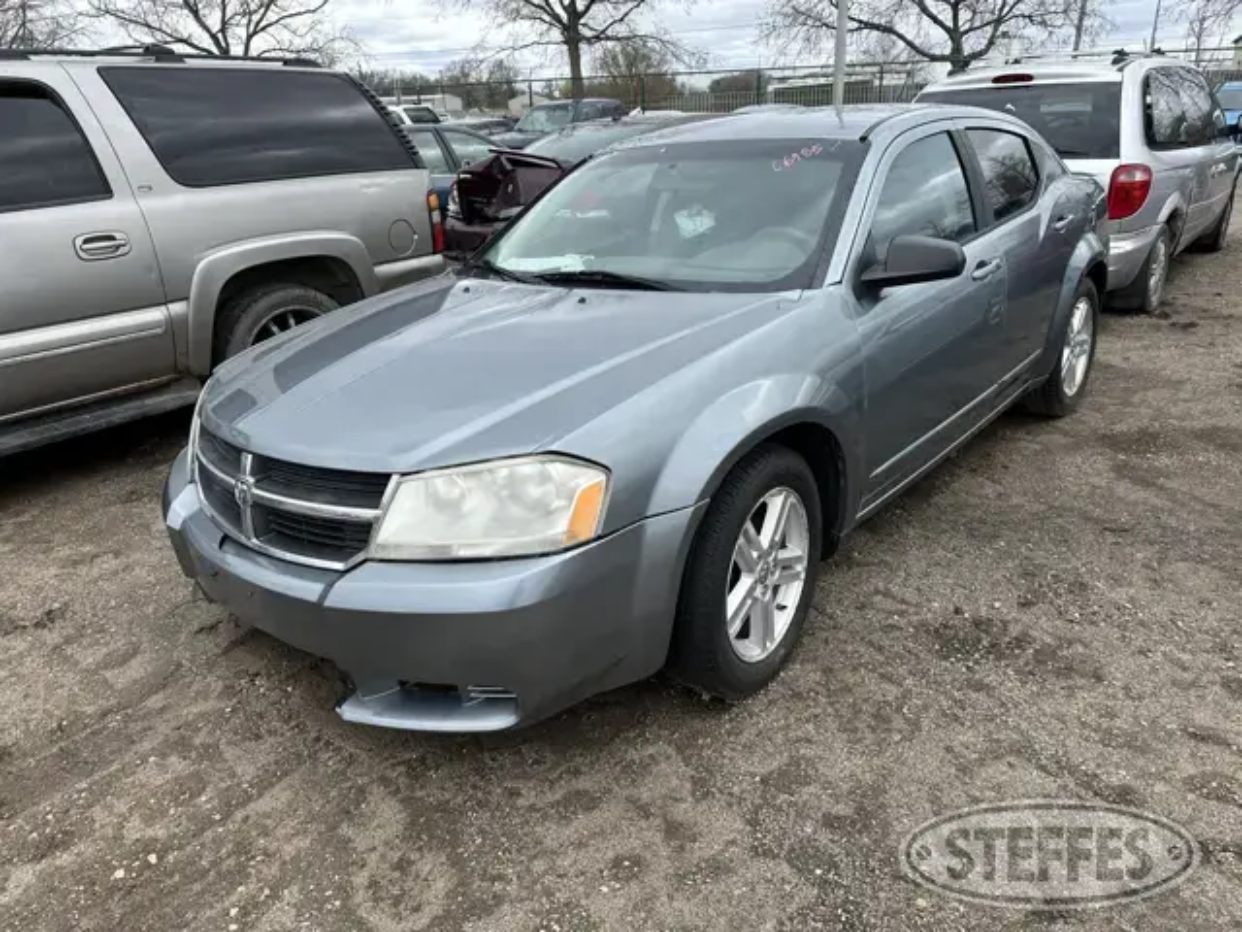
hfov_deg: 71.6
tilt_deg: -16.9
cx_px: 621
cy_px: 466
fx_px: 861
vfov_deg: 56.8
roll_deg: +3.0
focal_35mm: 24
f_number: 1.78
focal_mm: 6.86
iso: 80
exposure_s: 1/2070
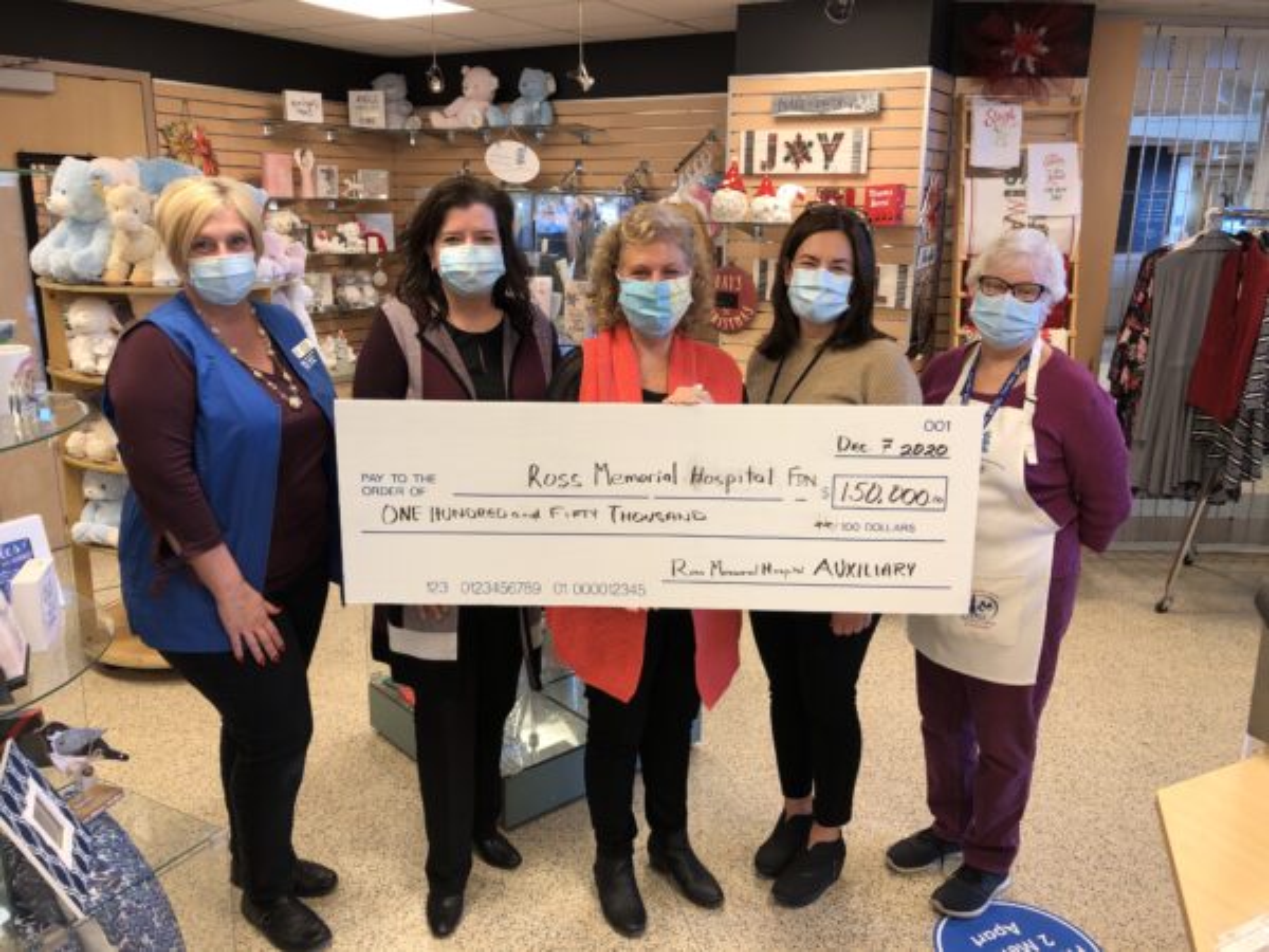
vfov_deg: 49.7
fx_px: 1026
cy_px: 476
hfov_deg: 63.4
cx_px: 634
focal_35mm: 28
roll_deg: -1.0
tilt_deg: -14.5
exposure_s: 1/19
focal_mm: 3.99
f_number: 1.8
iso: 20
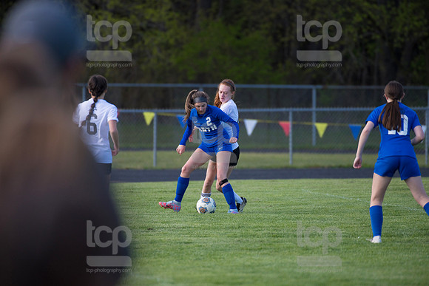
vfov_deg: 3.0
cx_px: 214
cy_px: 143
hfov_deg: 4.5
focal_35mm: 460
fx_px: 5483
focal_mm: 460
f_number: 5.6
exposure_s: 1/1600
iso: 200
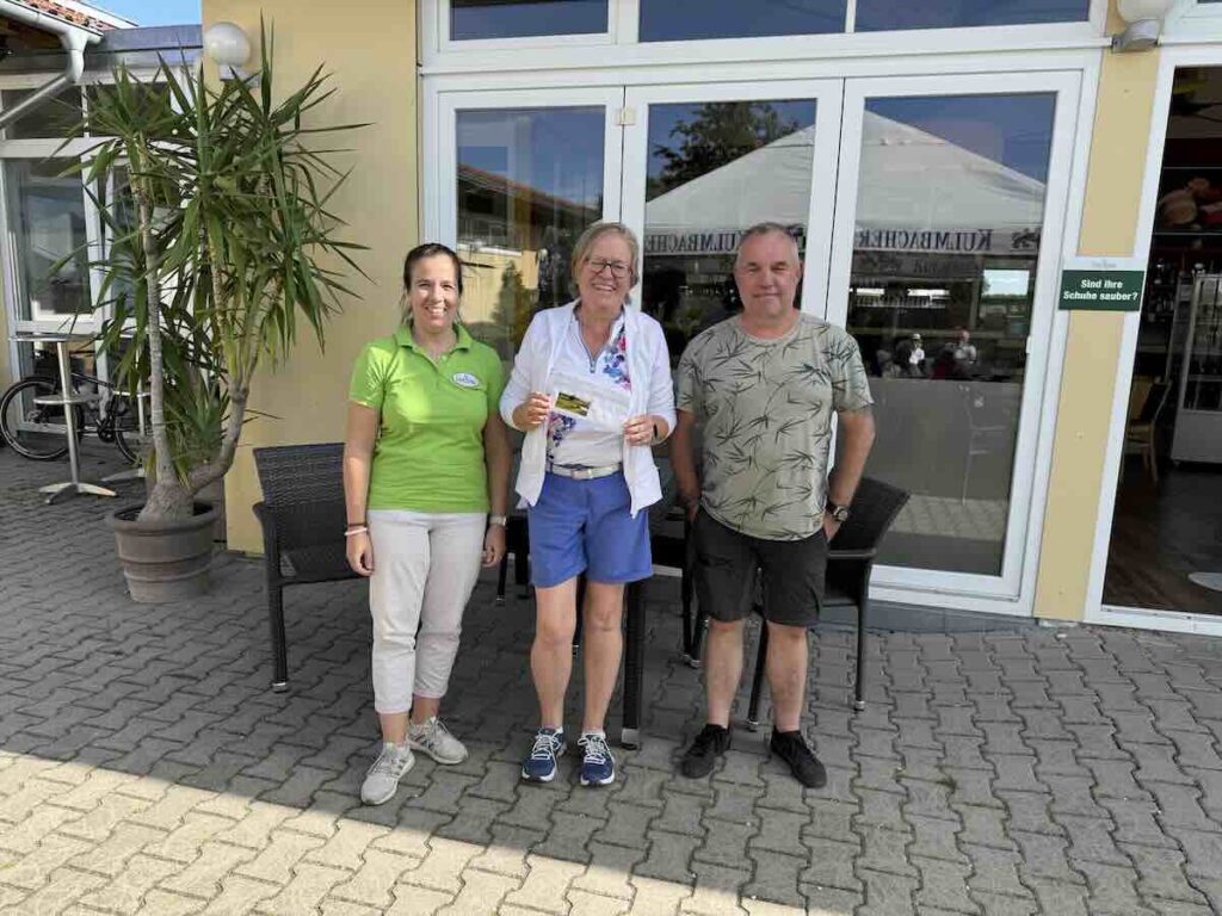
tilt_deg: -10.5
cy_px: 458
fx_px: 847
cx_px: 611
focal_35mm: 24
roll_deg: -1.2
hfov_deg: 71.6
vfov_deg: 56.8
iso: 80
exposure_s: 1/1524
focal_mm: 6.76
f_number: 1.78
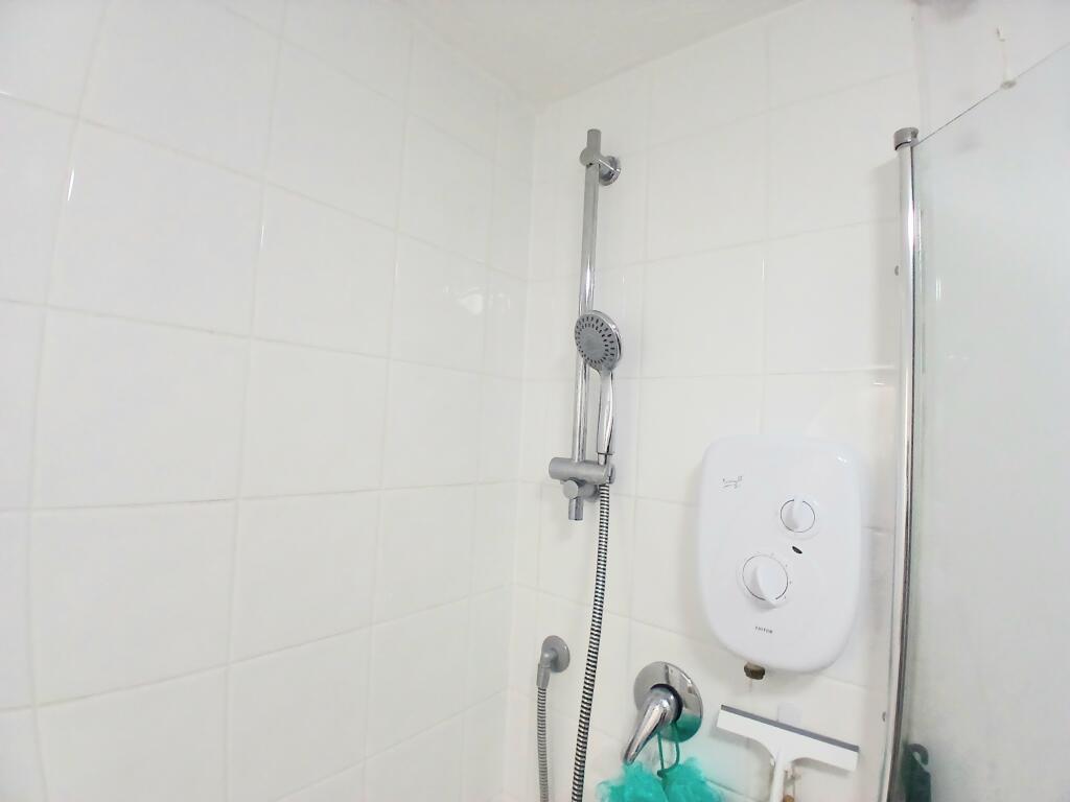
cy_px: 401
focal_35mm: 17
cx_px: 535
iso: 125
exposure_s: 1/33.3
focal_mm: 1.4
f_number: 2.2
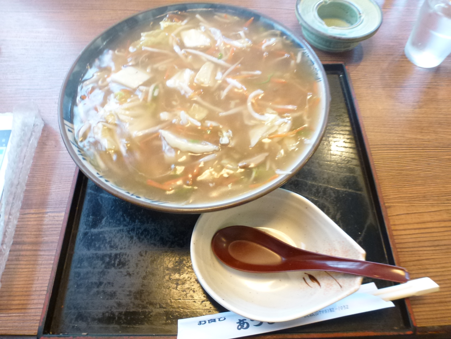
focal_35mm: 24
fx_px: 313
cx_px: 226
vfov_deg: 56.8
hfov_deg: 71.6
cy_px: 170
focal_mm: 4.3
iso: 320
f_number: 3.3
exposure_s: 1/4
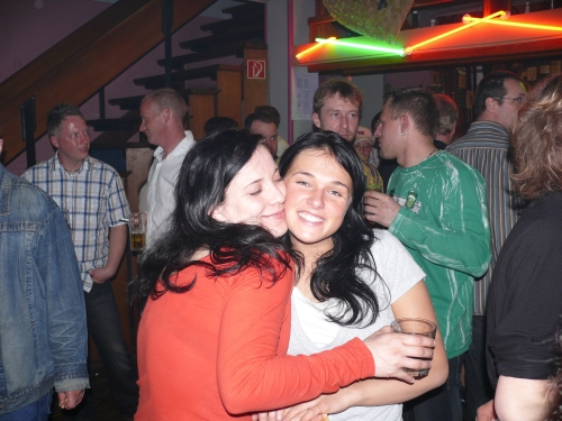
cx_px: 281
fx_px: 568
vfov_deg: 40.7
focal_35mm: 35
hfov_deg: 52.6
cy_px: 210
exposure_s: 1/30
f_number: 2.8
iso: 100
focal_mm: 7.4
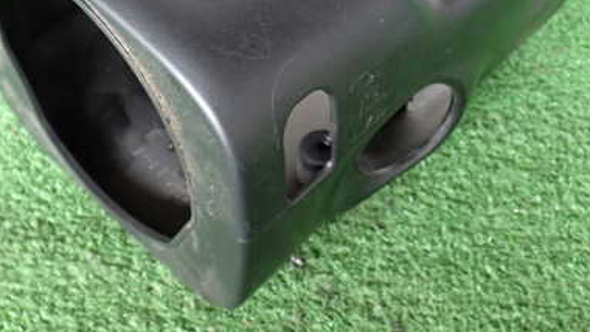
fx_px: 861
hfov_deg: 37.8
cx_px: 253
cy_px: 36
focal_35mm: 55
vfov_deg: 21.4
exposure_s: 1/30
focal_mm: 5.79
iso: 250
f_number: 2.4
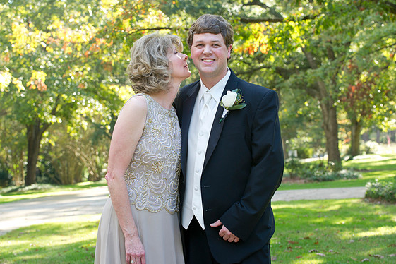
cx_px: 196
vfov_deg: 14.7
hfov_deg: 21.9
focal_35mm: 93
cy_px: 134
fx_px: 1023
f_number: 5.6
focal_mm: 90
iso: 500
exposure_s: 1/100
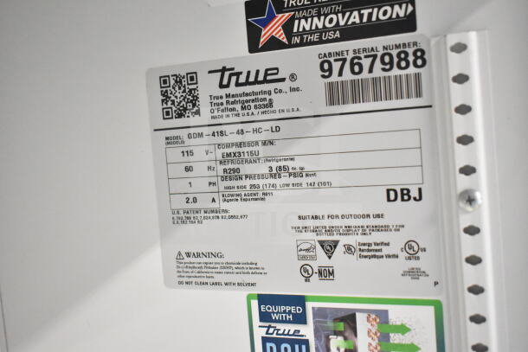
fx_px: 660
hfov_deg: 43.6
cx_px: 264
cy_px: 176
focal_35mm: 45
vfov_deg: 29.9
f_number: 4.2
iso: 12800
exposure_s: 1/50
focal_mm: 30
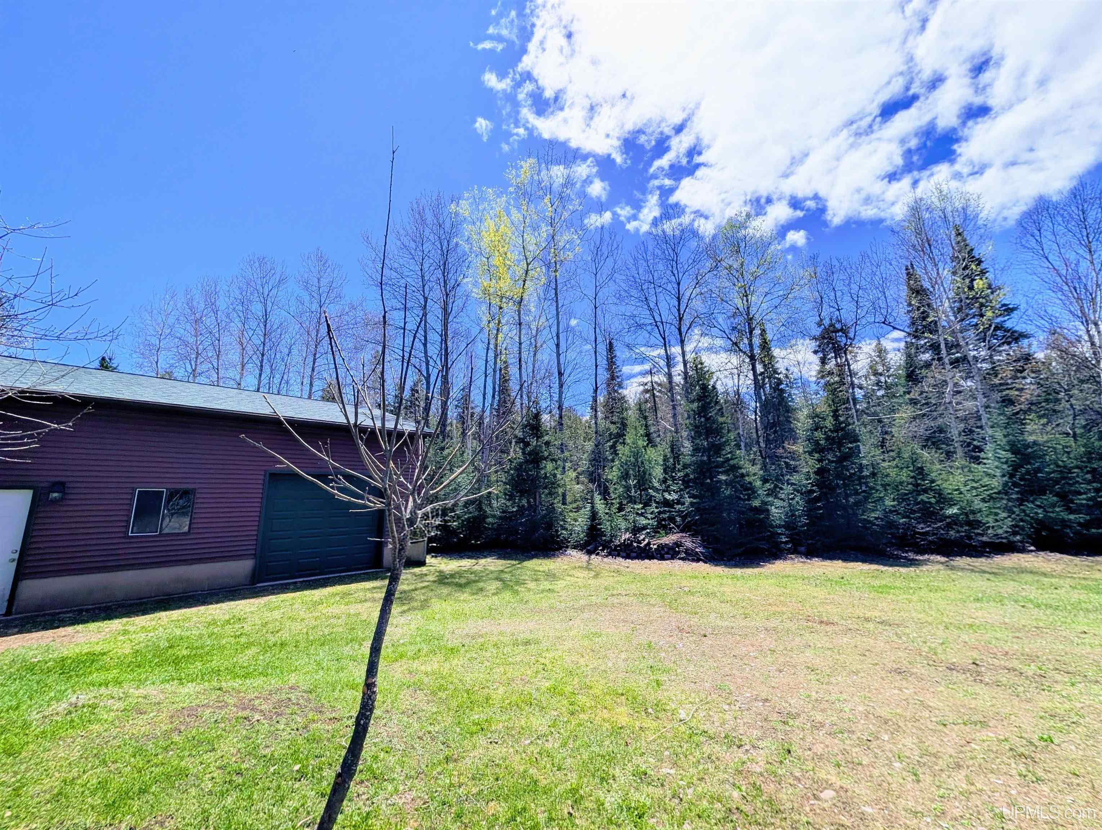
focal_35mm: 12
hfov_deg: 110.5
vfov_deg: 94.6
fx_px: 383
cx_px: 551
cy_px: 415
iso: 33
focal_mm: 2.02
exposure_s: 1/5319
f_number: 1.7
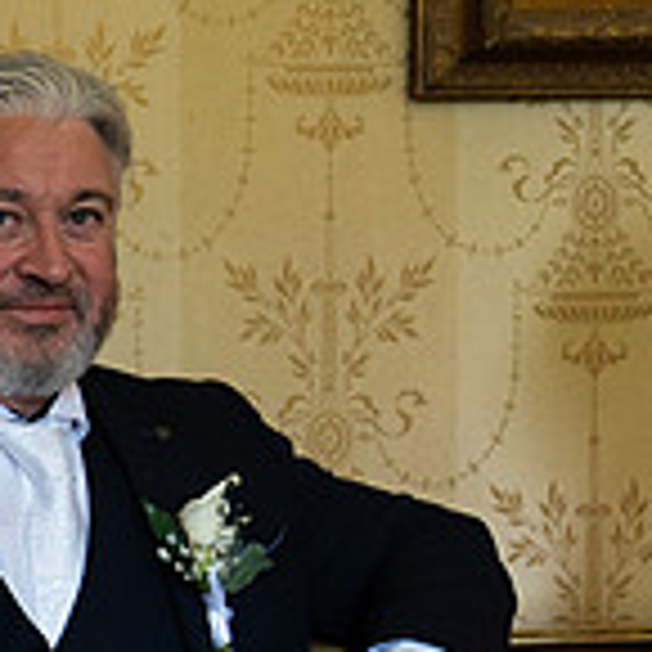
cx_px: -598
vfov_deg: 13.3
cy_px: 726
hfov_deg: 12.2
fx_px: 2749
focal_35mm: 129
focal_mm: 38
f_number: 2.8
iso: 2000
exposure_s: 1/160
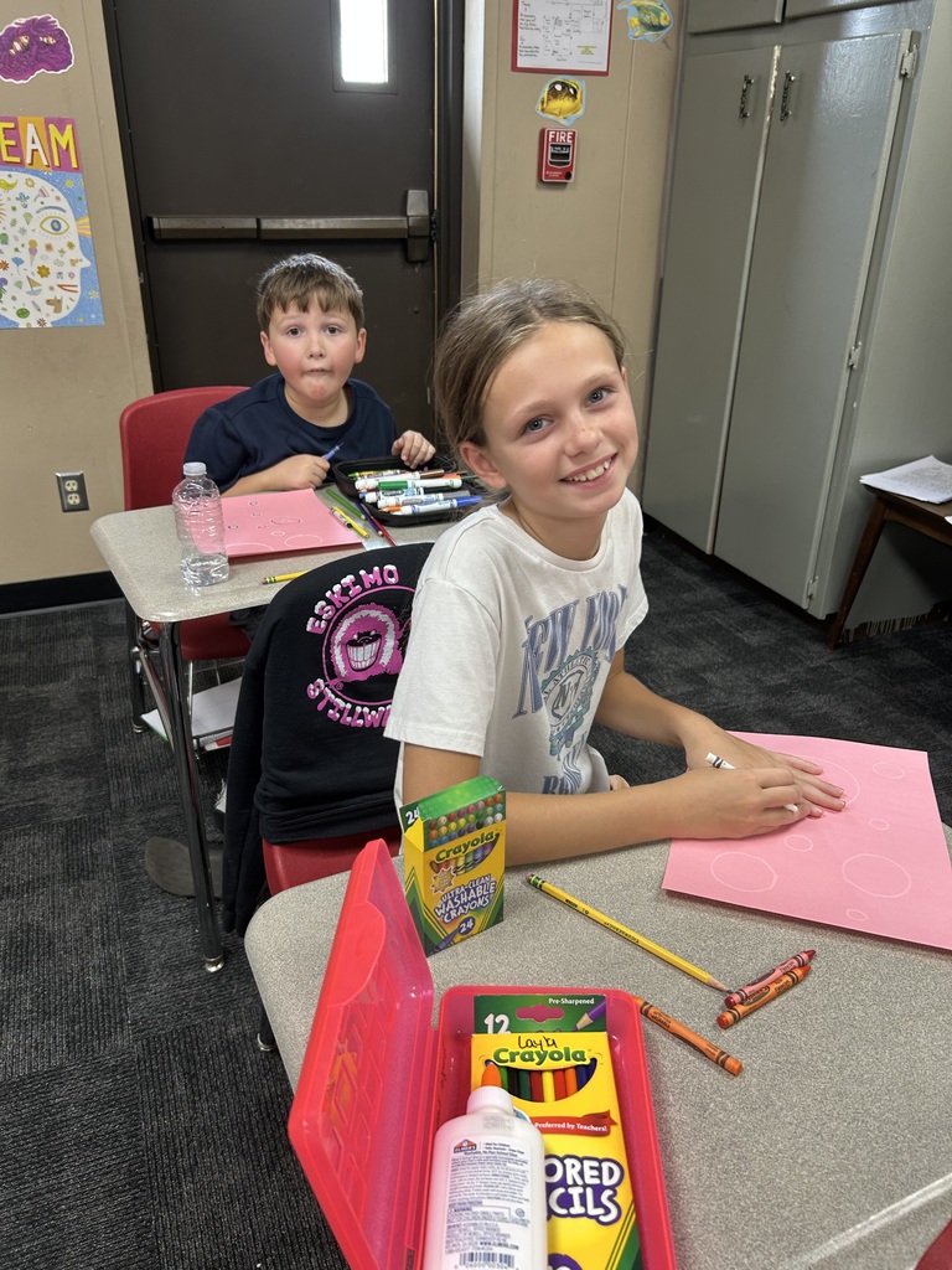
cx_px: 476
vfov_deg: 67.3
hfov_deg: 53.1
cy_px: 635
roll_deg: -1.8
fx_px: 953
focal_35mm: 26
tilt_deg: -26.1
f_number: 1.5
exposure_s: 1/60
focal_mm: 5.7
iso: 80
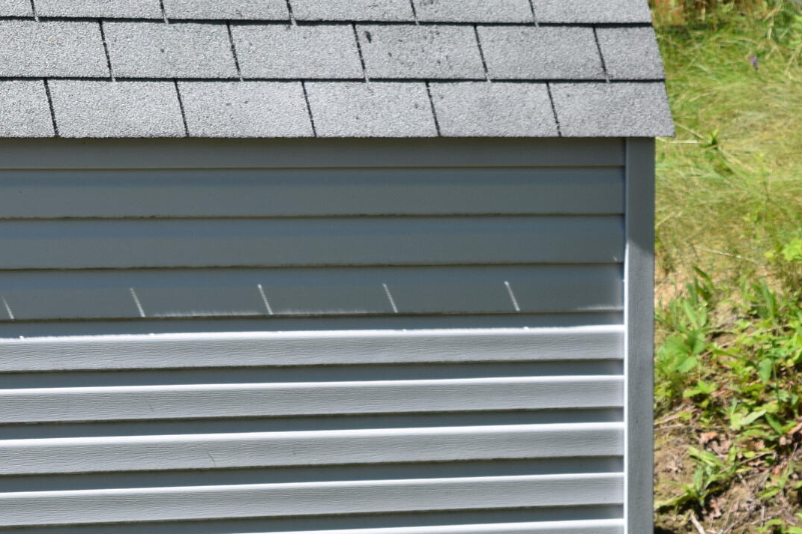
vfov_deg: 5.9
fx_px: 5154
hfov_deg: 8.8
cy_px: 206
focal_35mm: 231
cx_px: -244
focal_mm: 55
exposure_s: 1/400
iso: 200
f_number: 10
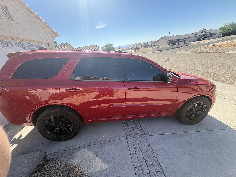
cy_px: 88
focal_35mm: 14
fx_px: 95
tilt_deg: -21.9
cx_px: 118
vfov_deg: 85.7
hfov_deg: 102.1
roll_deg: +9.3
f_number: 2.2
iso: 64
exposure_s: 1/707
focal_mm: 2.22
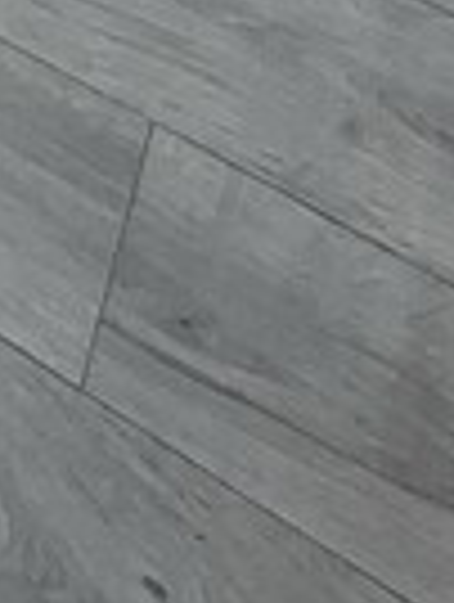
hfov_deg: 11.6
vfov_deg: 11.1
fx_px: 1726
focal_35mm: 99
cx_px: -724
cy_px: -1260
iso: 200
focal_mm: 1.74
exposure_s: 1/25
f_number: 2.2
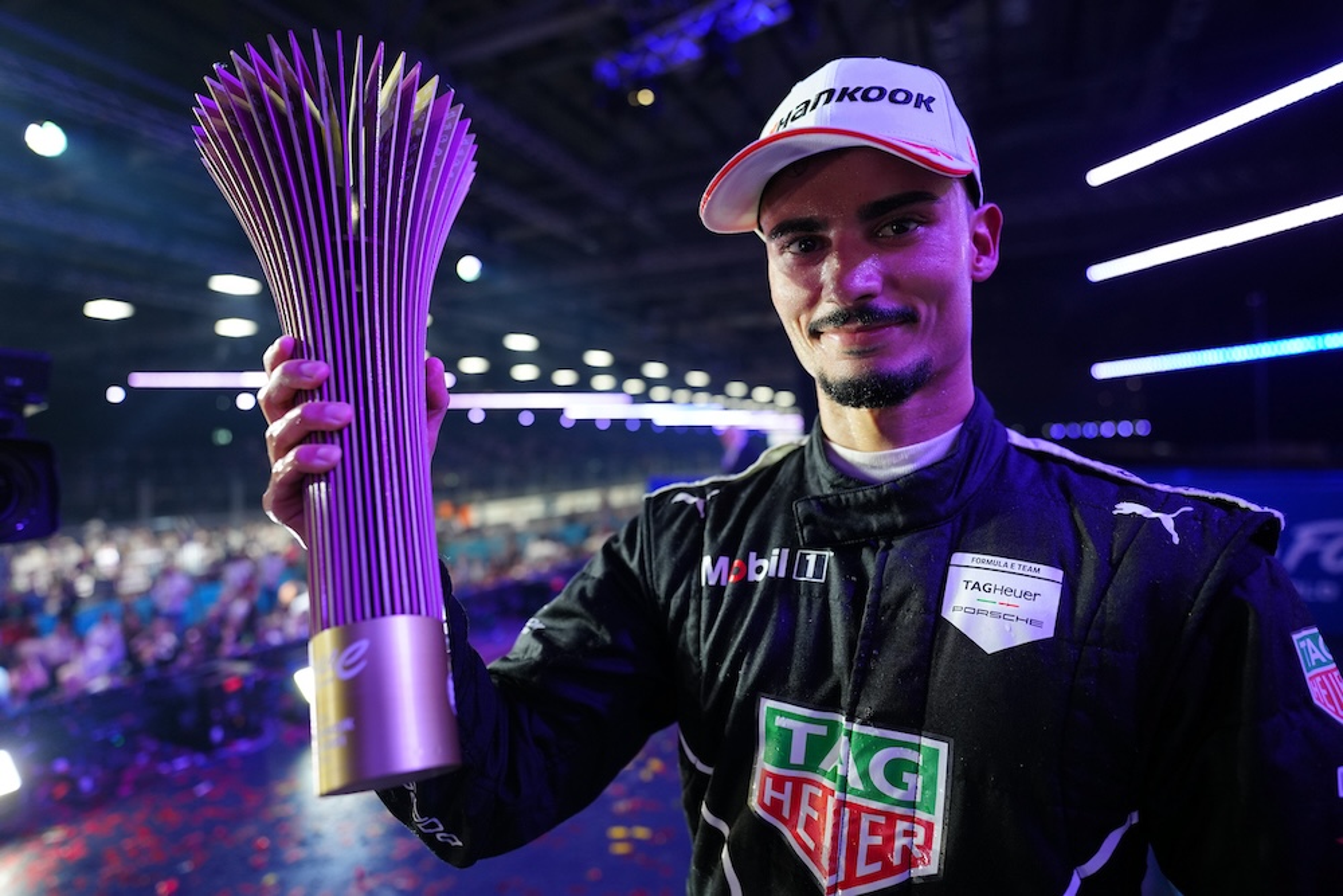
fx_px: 746
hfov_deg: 84.0
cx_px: 672
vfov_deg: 61.9
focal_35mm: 20
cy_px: 448
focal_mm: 20
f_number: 2
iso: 640
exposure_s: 1/1000
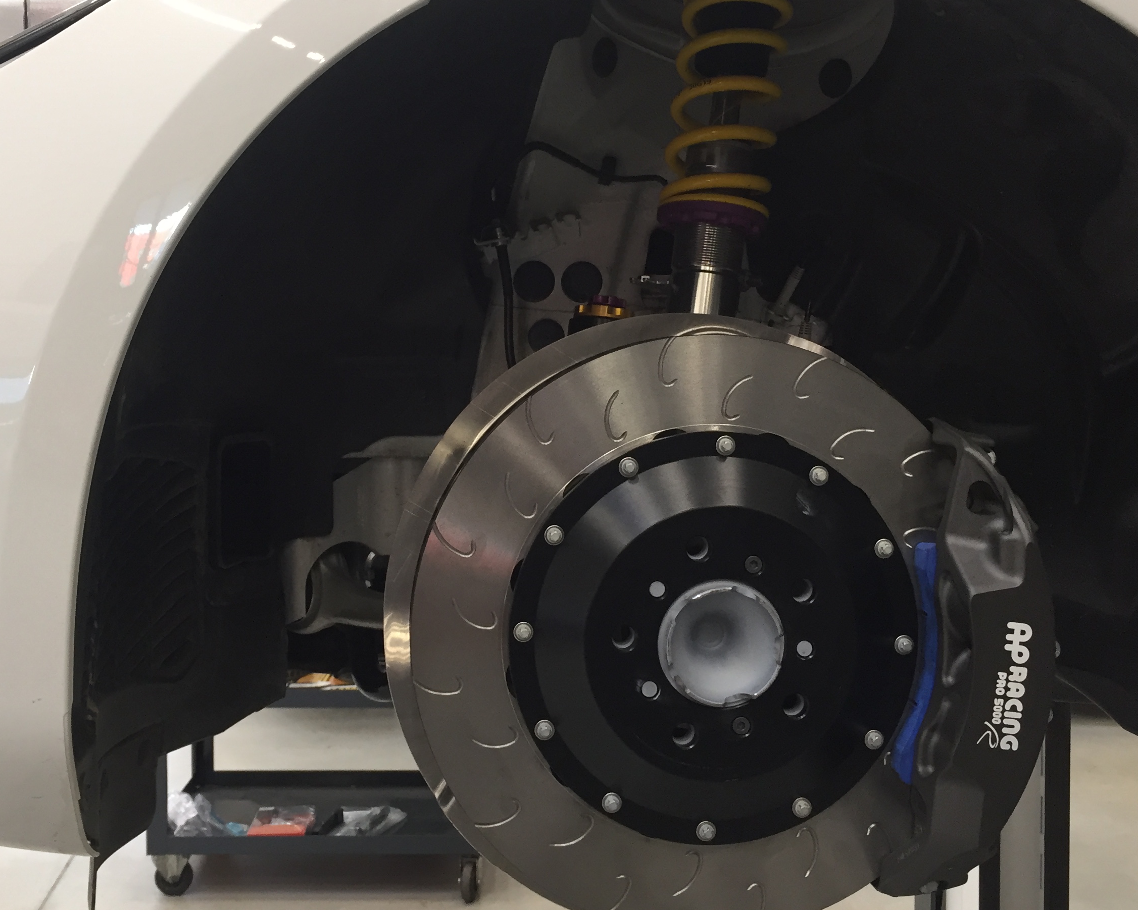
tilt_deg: -4.6
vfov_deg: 36.4
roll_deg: +1.1
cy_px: 396
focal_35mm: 41
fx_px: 1381
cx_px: 512
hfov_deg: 44.7
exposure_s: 1/33
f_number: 2.2
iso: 100
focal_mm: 4.15
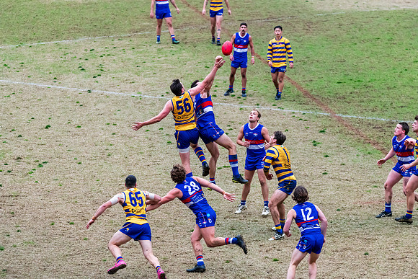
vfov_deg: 5.5
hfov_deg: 8.2
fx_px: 2903
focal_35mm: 250
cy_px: 140
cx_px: 209
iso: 2500
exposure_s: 1/1000
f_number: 5.6
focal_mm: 250
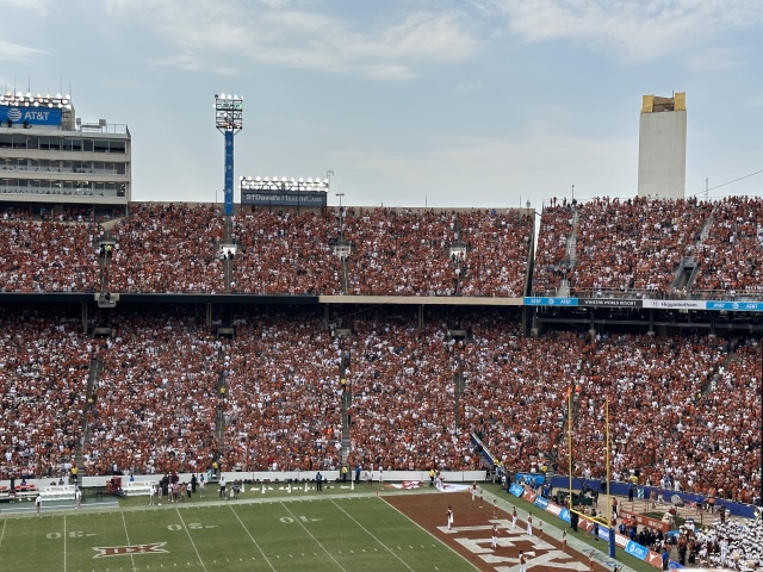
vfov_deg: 30.3
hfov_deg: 39.7
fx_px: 1058
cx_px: 382
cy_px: 286
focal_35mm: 48
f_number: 1.78
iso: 64
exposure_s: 1/5000
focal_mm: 6.86
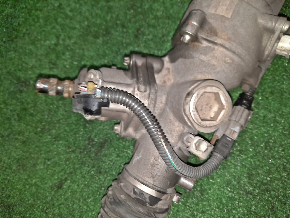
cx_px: 145
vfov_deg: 54.9
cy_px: 109
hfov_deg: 69.4
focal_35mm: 25
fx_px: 209
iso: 376
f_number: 2
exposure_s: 1/25
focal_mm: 4.6
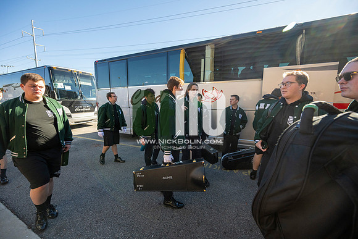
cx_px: 179
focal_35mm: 14
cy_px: 120
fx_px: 139
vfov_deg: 81.2
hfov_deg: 104.2
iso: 1250
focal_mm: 14
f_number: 5
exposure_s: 1/2000
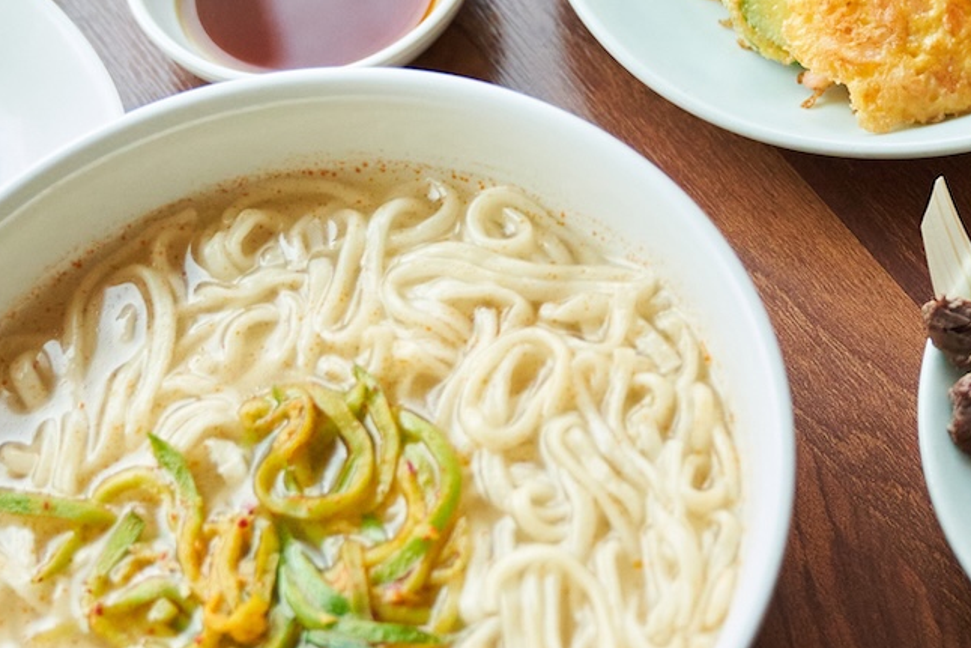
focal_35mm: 101
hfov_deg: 19.7
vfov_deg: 13.5
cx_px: 921
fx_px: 2725
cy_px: 85
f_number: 2.8
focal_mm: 34
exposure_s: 1/125
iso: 6400
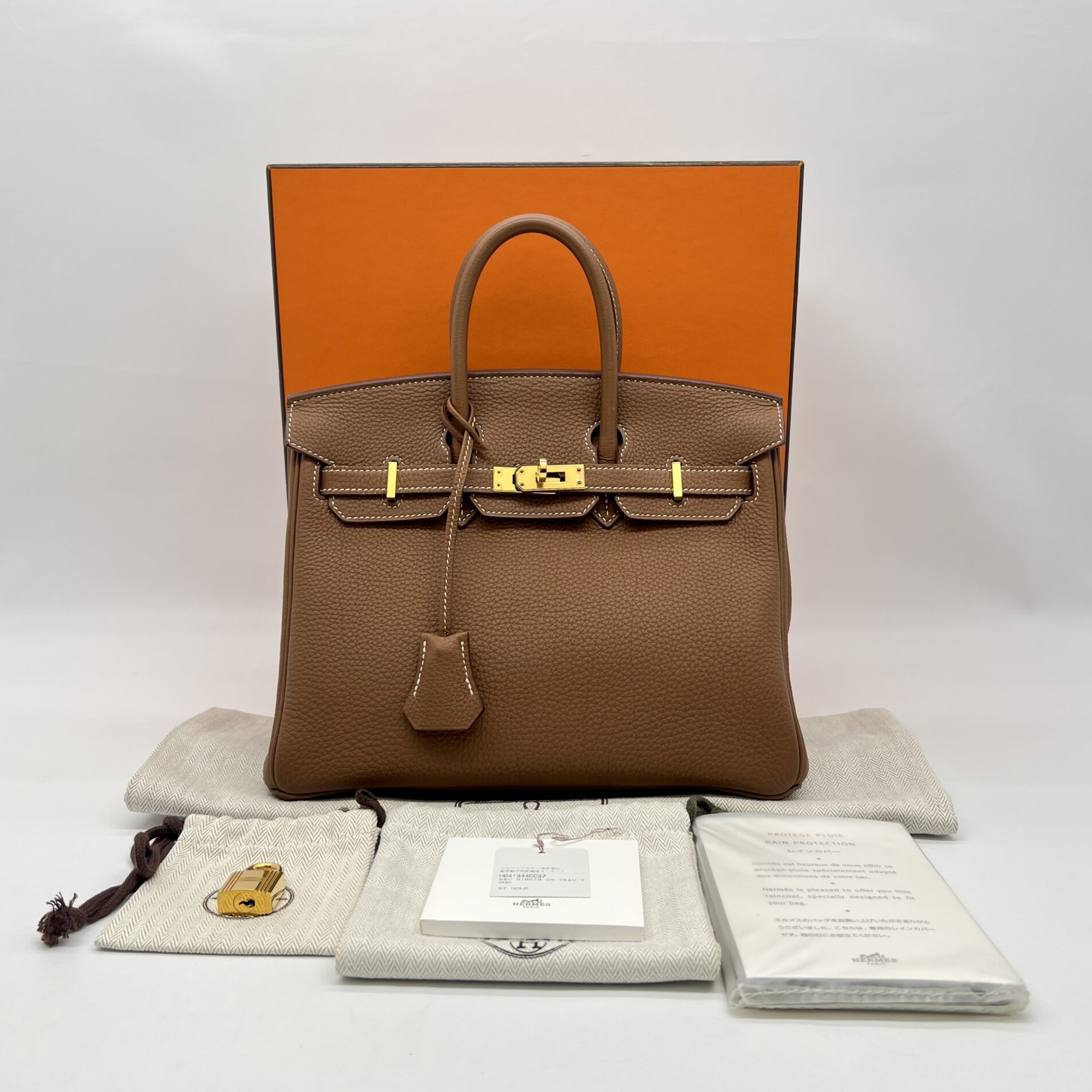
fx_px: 1106
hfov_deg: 52.5
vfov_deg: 52.5
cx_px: 542
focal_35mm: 31
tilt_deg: -7.8
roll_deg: +0.8
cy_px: 556
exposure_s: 1/142
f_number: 1.5
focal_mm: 5.7
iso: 32
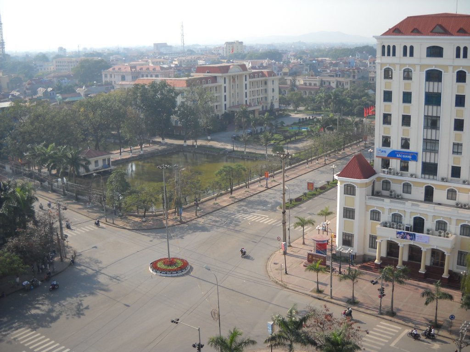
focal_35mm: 41
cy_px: 176
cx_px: 235
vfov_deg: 35.1
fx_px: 557
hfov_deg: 45.8
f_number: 5.5
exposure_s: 1/192
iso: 64
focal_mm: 6.72
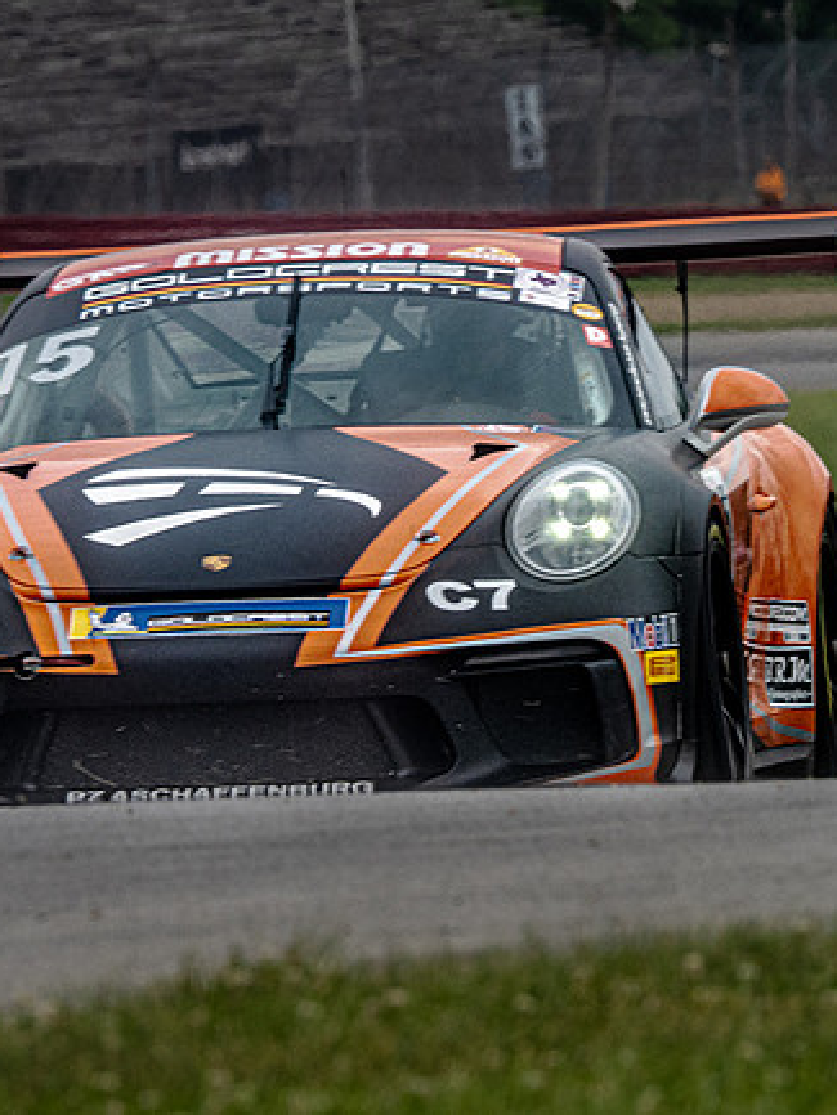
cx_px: 248
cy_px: 597
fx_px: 40022
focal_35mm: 1242
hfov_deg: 1.2
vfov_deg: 1.6
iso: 320
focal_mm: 420
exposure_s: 1/320
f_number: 11
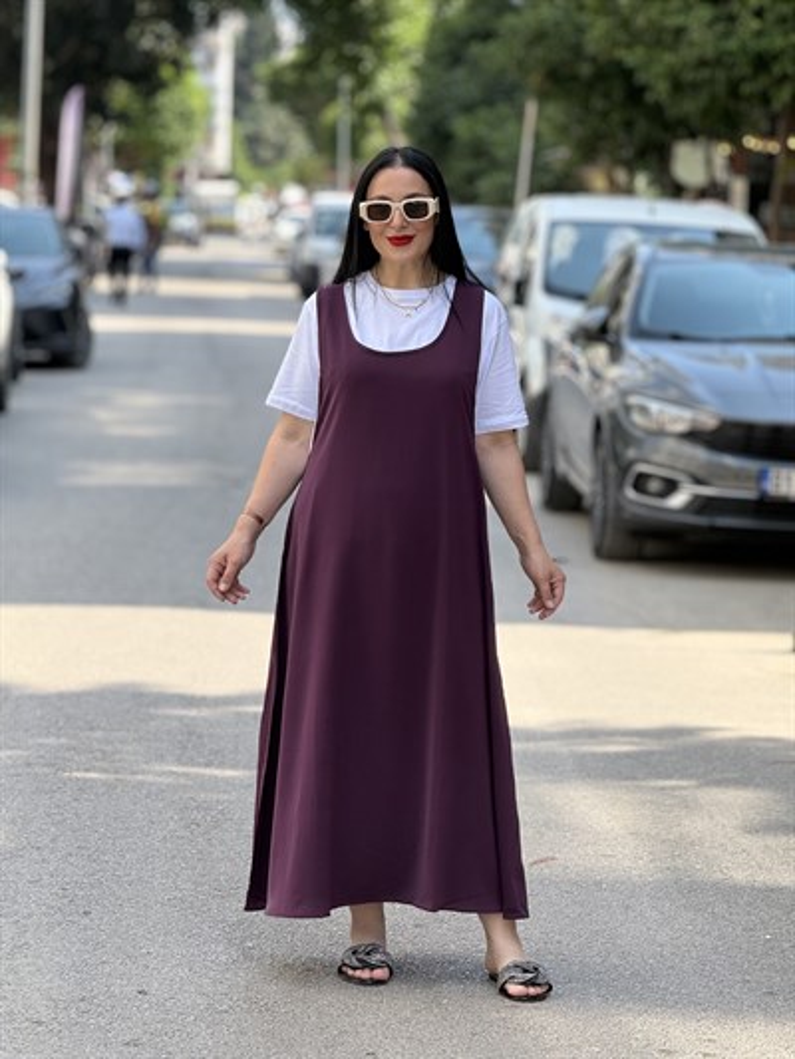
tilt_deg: -4.7
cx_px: 398
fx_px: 3673
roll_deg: -1.8
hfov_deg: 12.4
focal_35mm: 120
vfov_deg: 16.4
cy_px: 530
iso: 64
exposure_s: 1/453
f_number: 2.8
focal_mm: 15.66
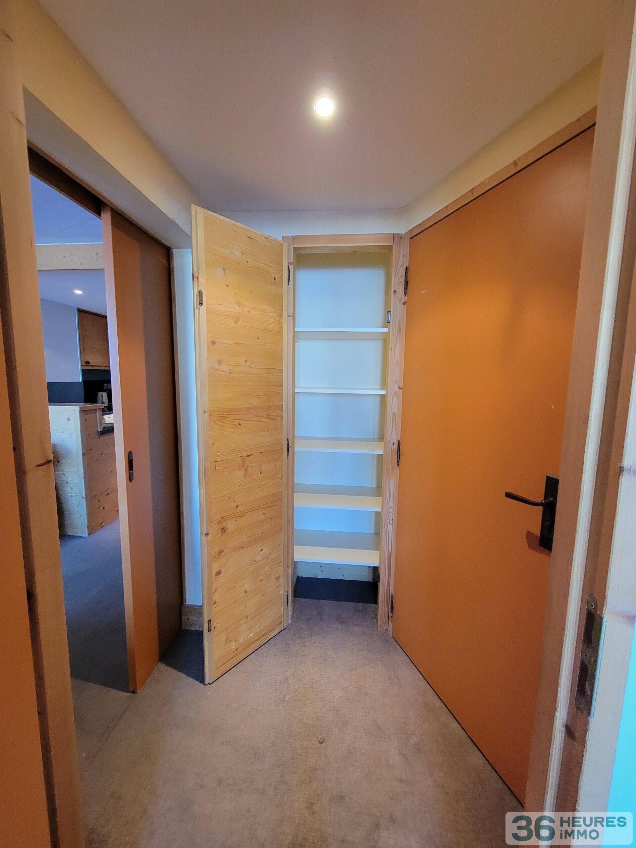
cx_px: 318
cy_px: 424
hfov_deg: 89.9
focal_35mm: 13
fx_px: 318
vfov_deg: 106.2
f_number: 2.2
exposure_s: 1/33
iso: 400
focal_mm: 2.2
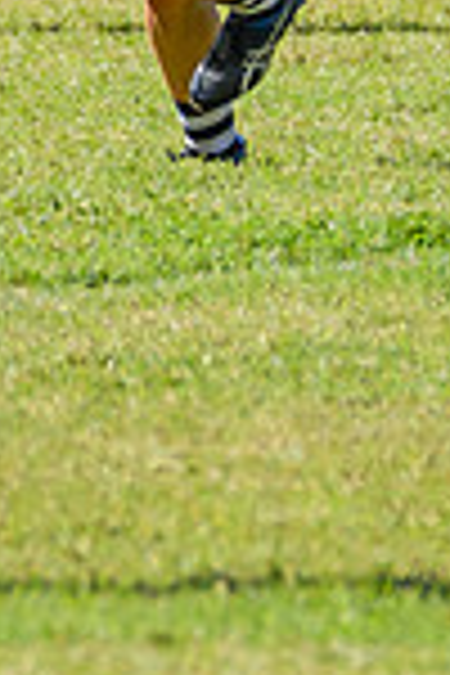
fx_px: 48427
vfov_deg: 0.8
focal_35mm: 2583
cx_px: 229
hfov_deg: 0.5
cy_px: -197
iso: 800
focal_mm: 350
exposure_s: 1/2000
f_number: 6.3
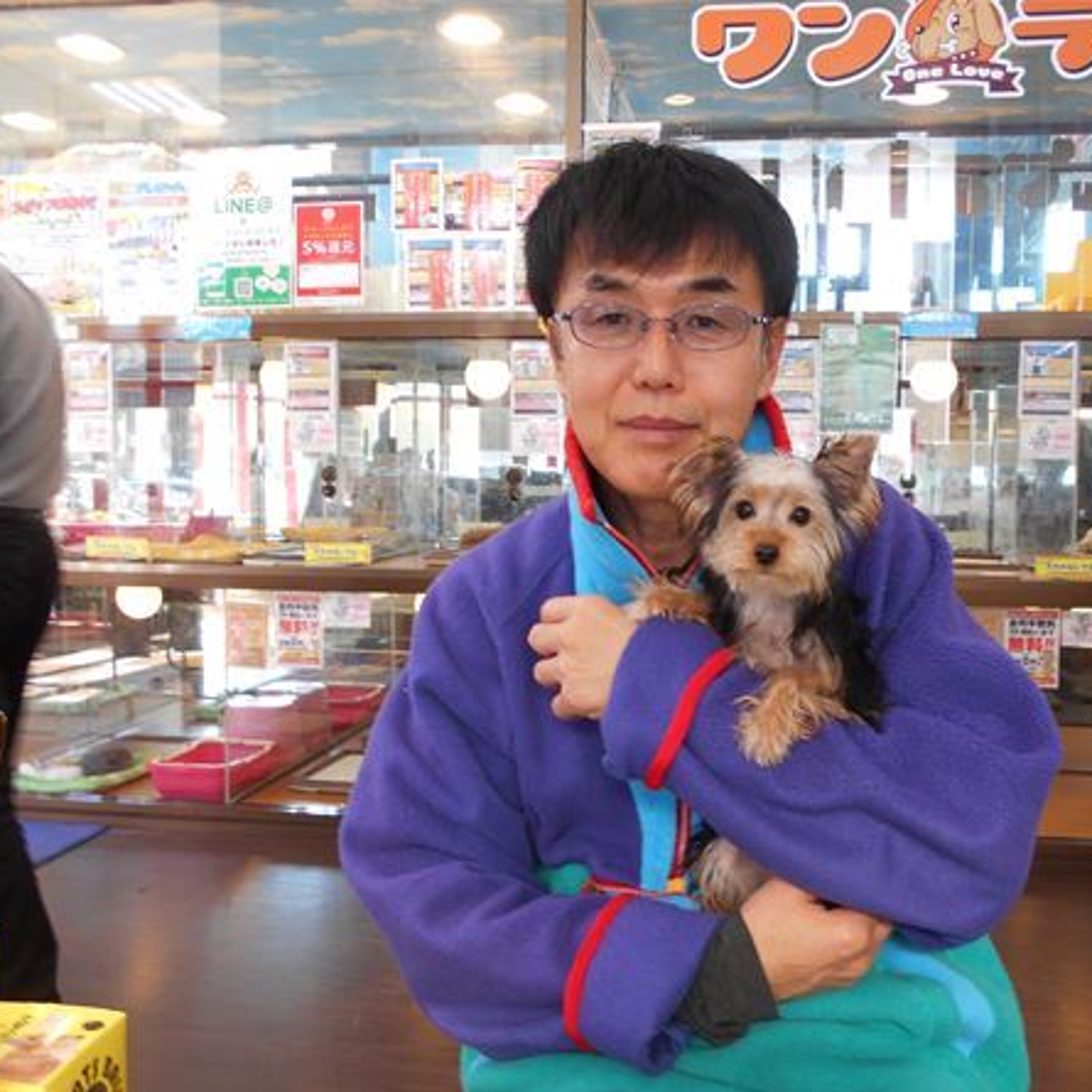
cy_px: 550
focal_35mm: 31
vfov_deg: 52.5
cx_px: 665
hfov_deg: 52.1
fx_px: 1106
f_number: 3.2
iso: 110
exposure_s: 1/30
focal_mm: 4.6
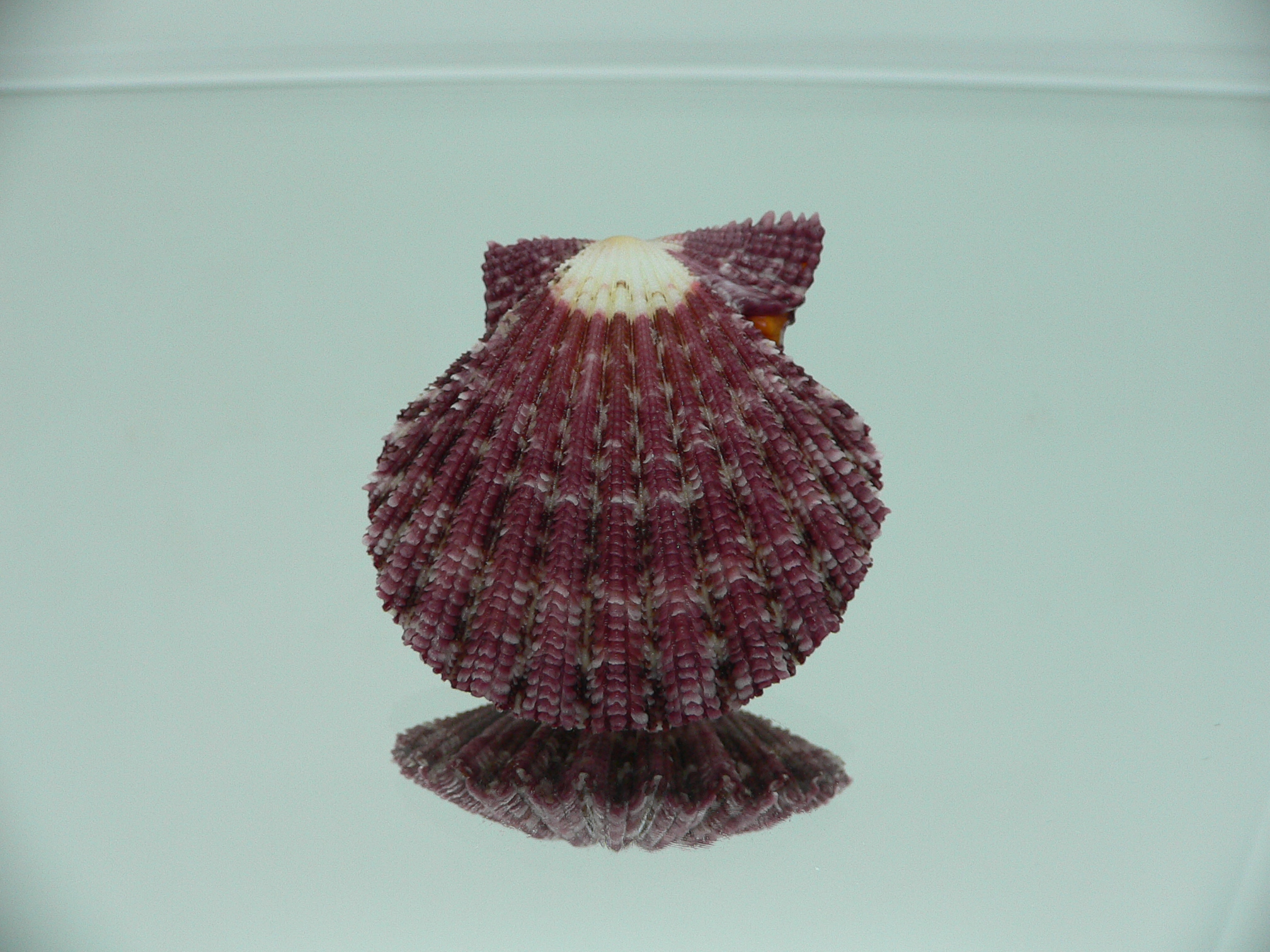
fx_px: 1284
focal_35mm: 35
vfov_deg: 40.7
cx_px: 635
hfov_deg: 52.6
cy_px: 476
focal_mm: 4.6
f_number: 2.8
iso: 100
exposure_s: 1/60
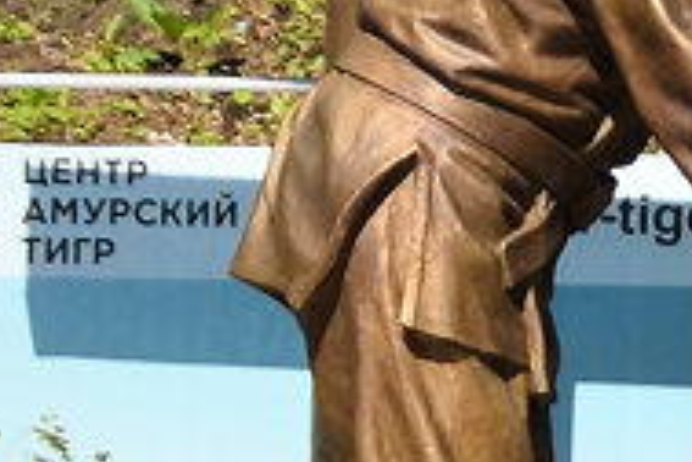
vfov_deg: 3.8
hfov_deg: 5.6
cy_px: 403
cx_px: 1113
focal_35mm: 362
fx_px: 6958
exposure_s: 1/1000
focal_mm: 38
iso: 100
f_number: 4.5
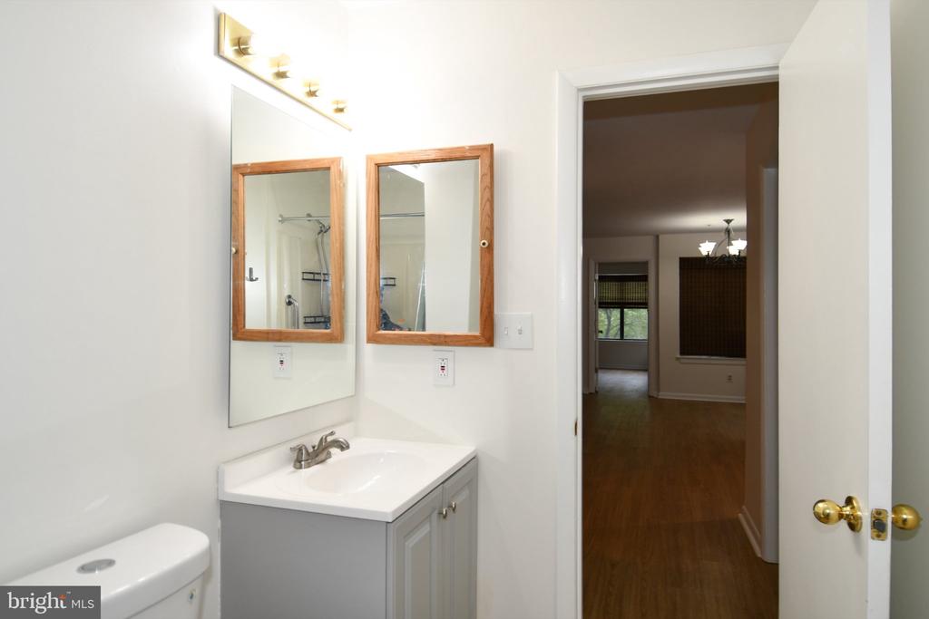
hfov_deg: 86.9
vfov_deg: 64.6
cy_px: 310
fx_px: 490
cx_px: 464
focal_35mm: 19
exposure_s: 1/80
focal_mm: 13
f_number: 4.5
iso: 200
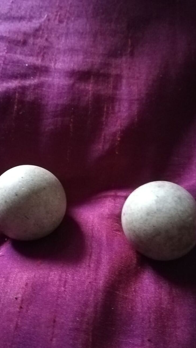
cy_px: 178
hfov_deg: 40.0
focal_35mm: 29
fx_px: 268
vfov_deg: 66.1
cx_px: 81
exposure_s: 1/14.3
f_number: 2.2
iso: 3200
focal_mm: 3.83
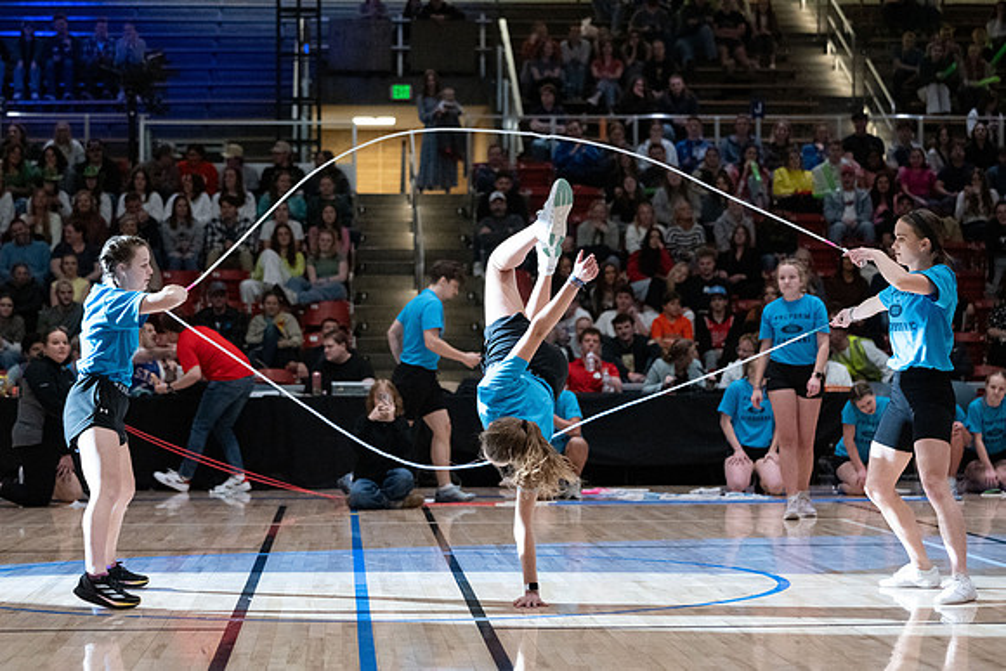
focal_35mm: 89
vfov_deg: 15.4
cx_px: 496
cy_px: 295
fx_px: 2476
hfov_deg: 23.0
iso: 8000
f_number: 2.8
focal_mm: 70
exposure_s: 1/1000
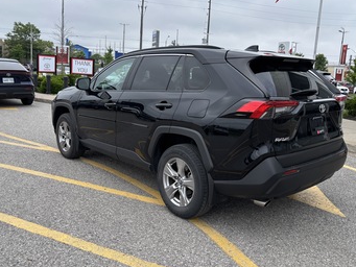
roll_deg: -3.3
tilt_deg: -7.5
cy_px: 117
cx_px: 200
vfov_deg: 44.1
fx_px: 329
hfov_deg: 56.6
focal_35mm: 32
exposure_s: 1/1695
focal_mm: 5.96
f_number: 1.6
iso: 50
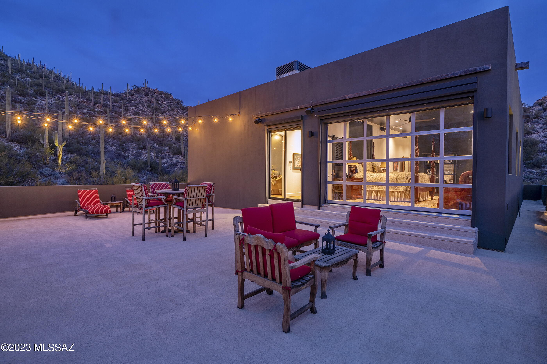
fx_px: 258
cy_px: 182
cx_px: 274
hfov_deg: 93.3
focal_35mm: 17
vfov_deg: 70.4
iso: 200
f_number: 8
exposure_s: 8
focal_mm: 17
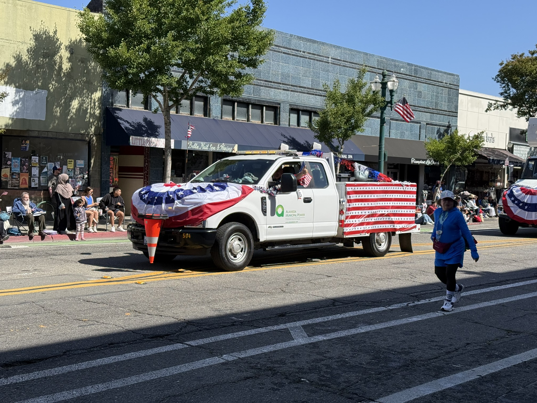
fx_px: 745
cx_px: 268
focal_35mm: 48
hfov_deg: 39.7
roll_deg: -1.6
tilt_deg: -1.6
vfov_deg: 30.3
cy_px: 202
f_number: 1.78
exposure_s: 1/3226
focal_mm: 6.76
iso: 64
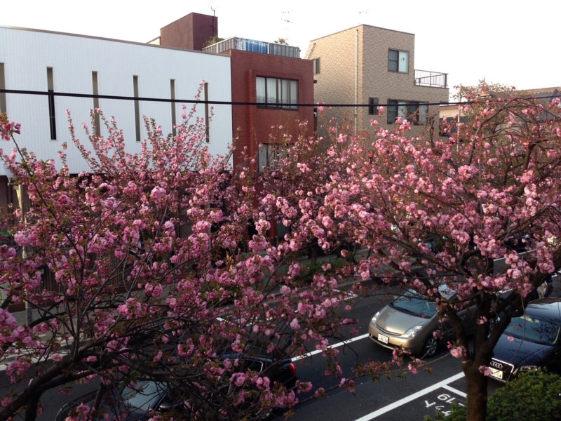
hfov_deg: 55.4
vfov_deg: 42.9
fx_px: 535
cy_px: 210
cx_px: 280
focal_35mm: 33
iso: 80
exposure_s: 1/120
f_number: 2.4
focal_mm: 4.13
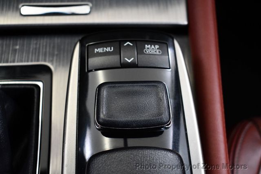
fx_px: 370
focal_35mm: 51
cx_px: 130
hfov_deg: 38.9
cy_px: 87
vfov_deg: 26.5
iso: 3200
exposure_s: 1/80
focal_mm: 34
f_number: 4.5
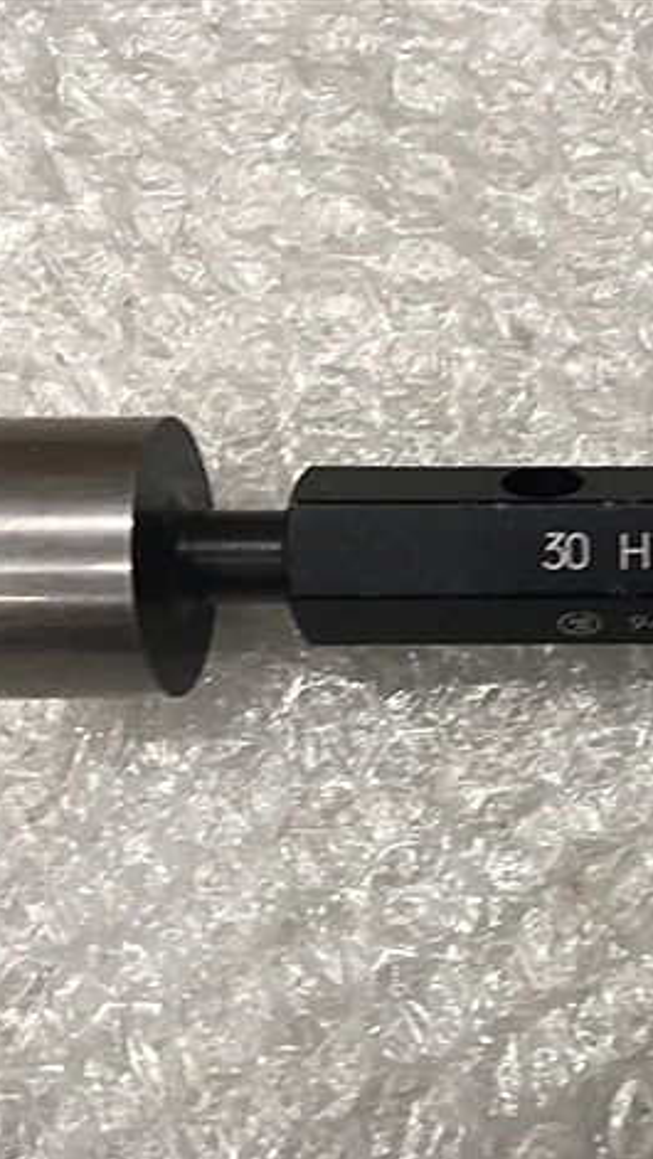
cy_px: 589
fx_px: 1321
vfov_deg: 47.3
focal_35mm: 43
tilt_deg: -80.3
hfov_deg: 26.6
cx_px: 616
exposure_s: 1/30
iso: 50
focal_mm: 4.15
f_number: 2.2
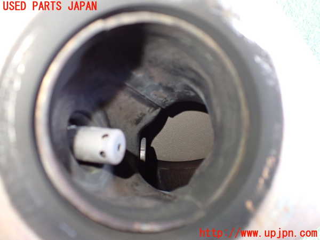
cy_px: 120
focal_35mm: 30
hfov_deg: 60.0
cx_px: 160
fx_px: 277
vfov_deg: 46.8
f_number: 2.3
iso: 800
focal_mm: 5.4
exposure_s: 1/40
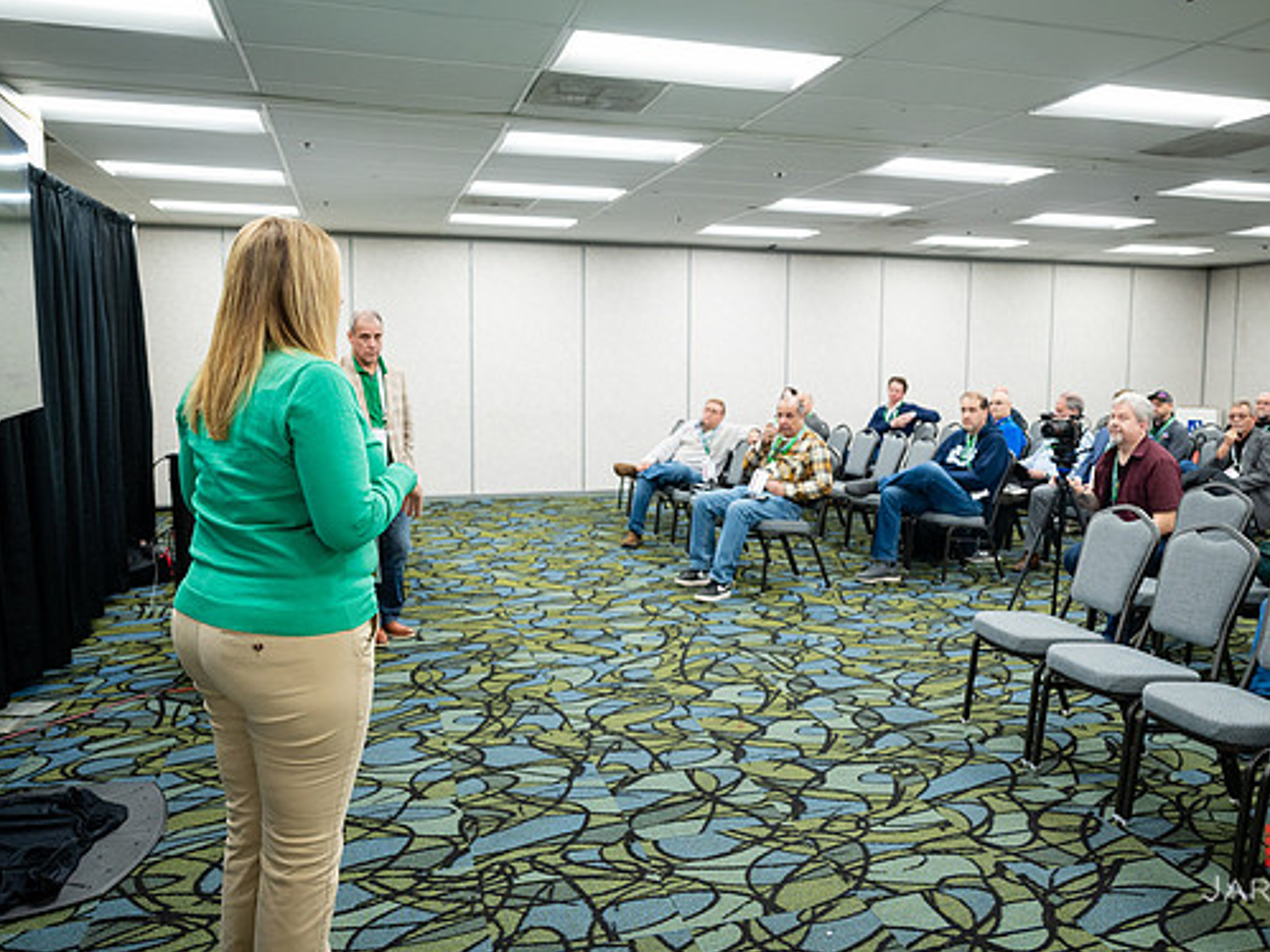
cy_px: 449
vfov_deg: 49.7
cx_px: 682
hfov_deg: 63.4
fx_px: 1027
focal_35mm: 28
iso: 1600
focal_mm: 24
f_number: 3.2
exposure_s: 1/200
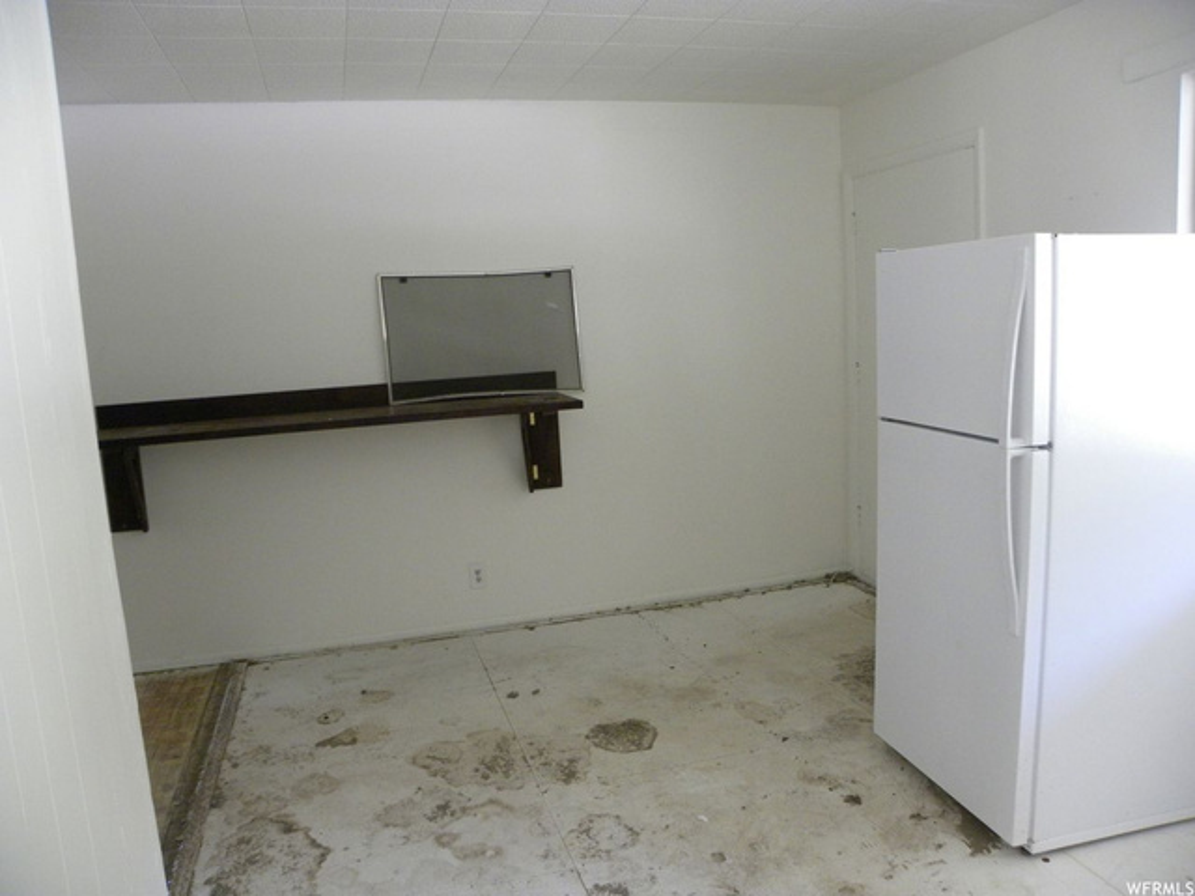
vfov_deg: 53.1
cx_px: 598
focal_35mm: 26
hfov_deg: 67.3
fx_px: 898
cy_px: 448
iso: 307
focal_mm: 4.6
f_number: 2.8
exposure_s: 1/74.7
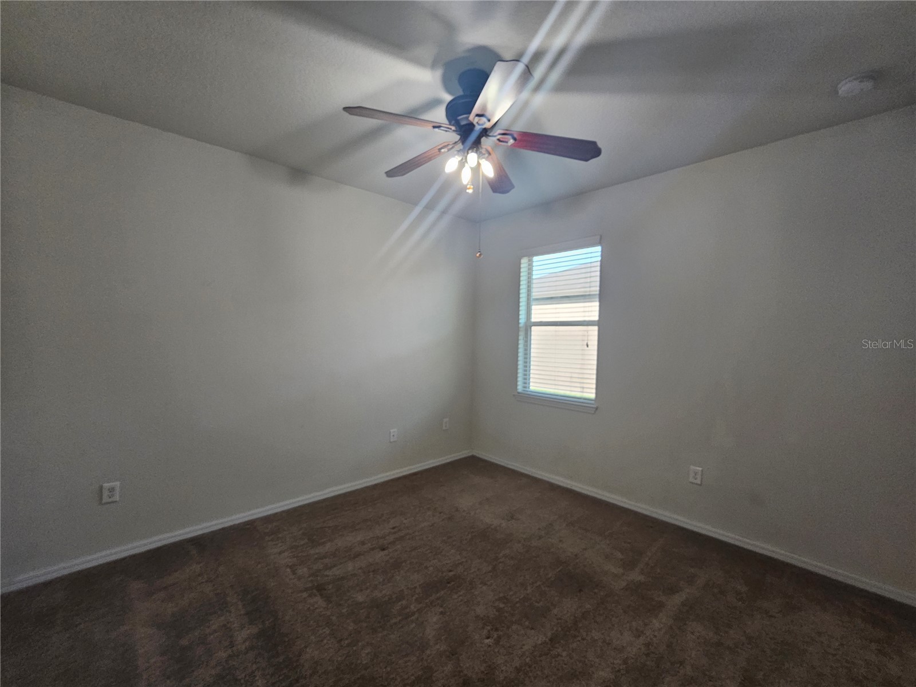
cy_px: 344
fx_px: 344
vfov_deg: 89.9
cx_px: 458
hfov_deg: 106.2
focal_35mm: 13
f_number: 2.2
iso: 160
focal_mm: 2.2
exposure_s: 1/60
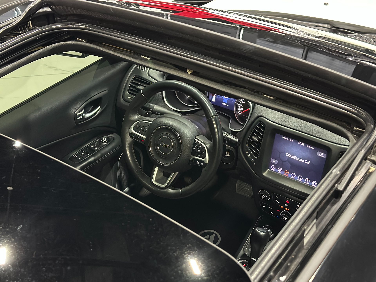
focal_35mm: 48
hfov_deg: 39.7
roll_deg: +2.5
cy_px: 141
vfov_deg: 30.3
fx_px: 521
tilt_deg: -38.5
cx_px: 188
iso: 800
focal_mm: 6.86
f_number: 1.78
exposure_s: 1/30
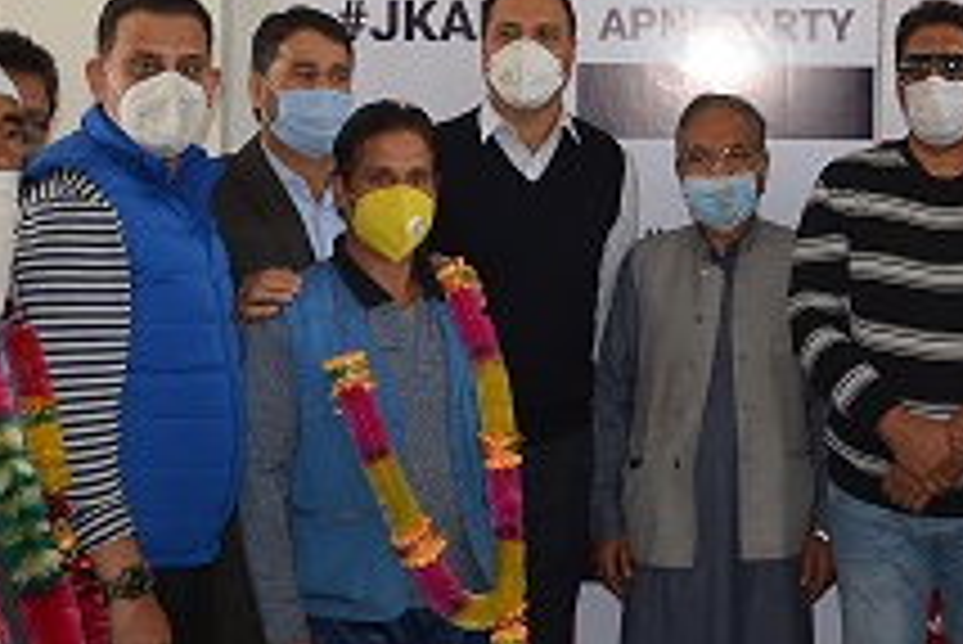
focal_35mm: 71
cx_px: 806
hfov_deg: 27.7
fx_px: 1900
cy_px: 196
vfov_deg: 19.1
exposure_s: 1/60
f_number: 3.5
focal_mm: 18
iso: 450
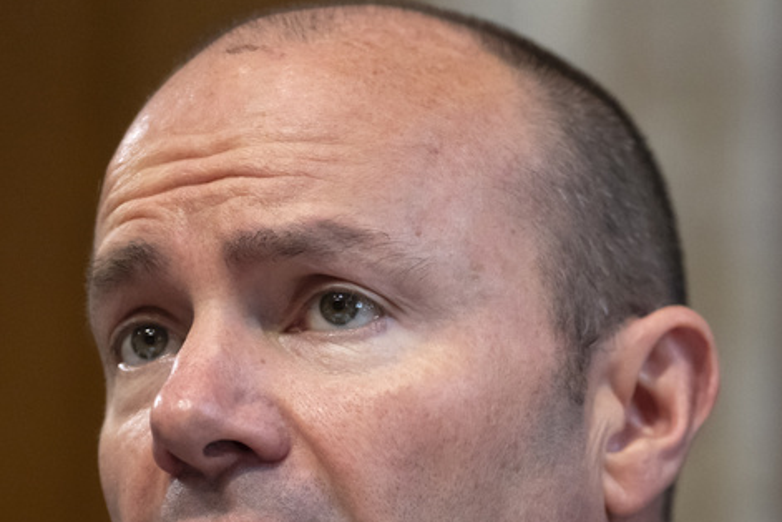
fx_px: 6842
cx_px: 611
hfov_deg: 6.5
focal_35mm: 315
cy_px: 476
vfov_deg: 4.4
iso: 4000
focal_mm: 145
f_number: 2.8
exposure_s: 1/640
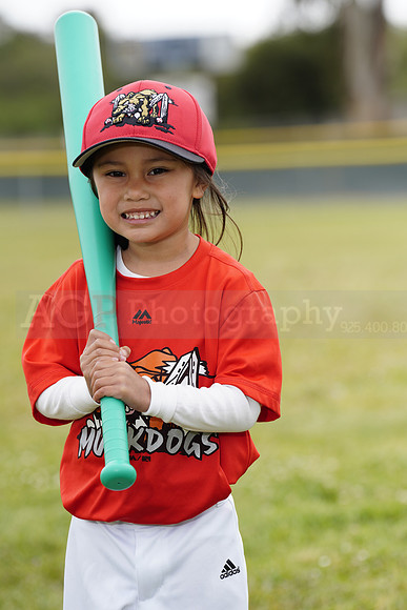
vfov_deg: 10.3
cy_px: 305
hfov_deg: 6.9
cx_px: 204
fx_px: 3389
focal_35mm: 200
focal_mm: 200
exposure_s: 1/250
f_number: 5.6
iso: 100
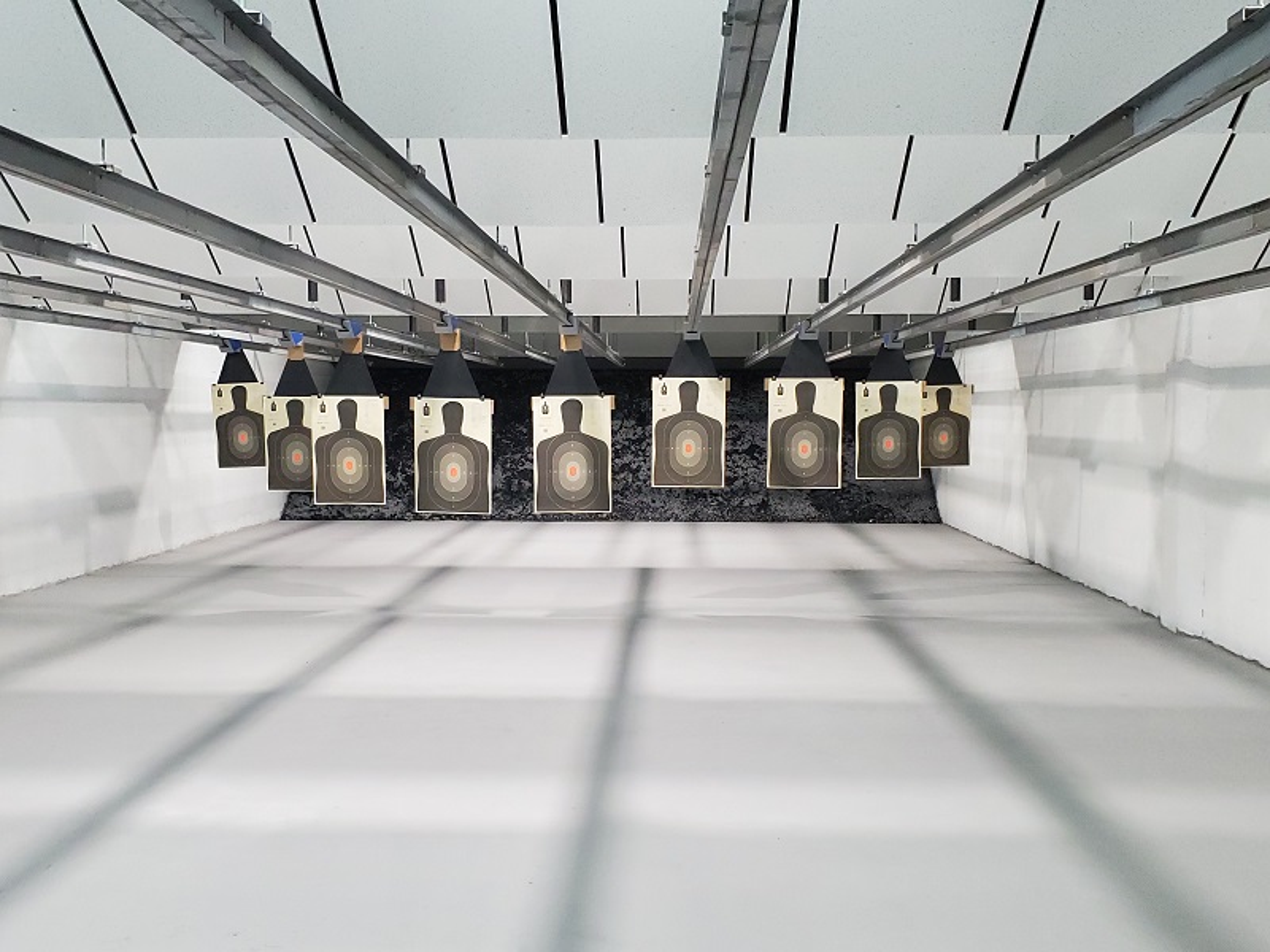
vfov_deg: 53.1
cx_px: 635
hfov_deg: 67.3
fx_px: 954
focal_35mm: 26
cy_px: 476
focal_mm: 4.3
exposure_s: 1/120
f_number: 2.4
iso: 320
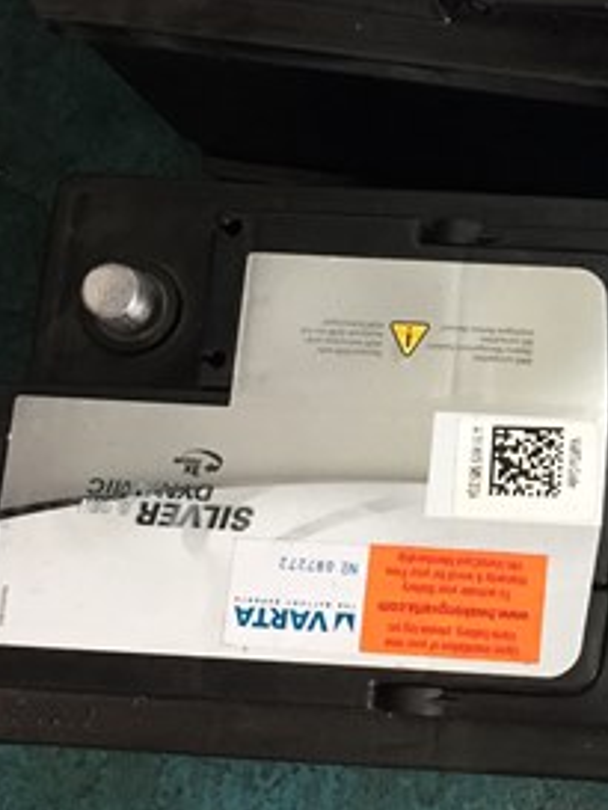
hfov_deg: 20.6
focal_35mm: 68
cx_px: 676
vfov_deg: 28.5
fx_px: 1591
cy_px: 395
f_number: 2.2
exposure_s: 1/33
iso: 64
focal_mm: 4.15
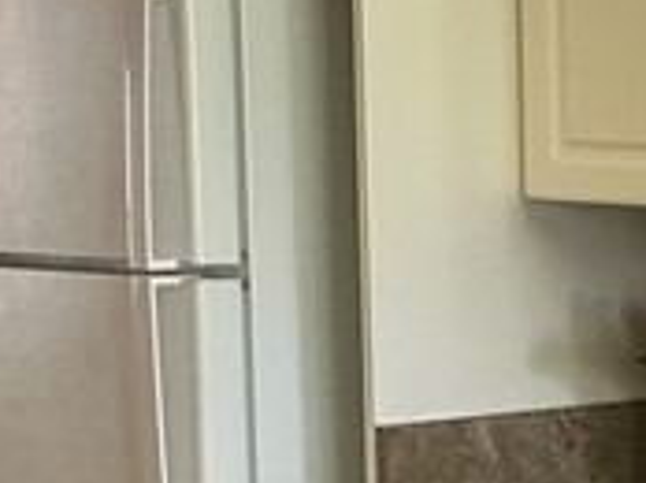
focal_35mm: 171
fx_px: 3187
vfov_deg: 8.5
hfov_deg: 10.9
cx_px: 1125
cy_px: 695
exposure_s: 1/60
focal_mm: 3
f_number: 1.8
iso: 64
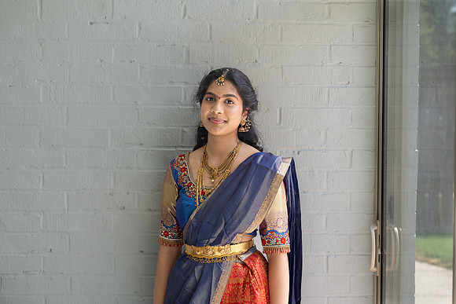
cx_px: 228
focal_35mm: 72
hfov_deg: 28.0
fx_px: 914
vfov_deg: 18.9
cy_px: 152
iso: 200
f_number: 4
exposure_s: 1/250
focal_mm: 70
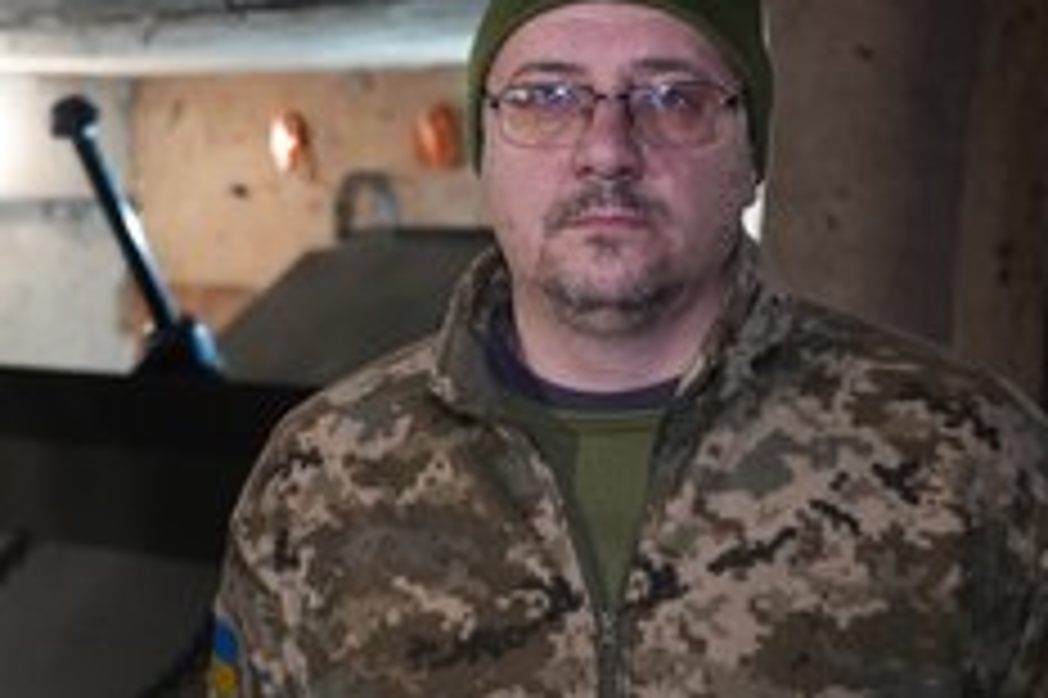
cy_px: 385
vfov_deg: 20.3
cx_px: 396
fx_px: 1949
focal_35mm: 67
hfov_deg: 30.0
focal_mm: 39
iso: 3200
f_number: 4
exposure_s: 1/100
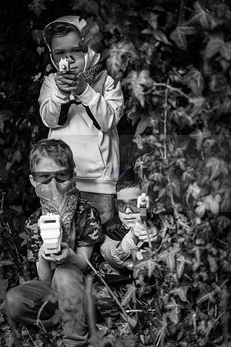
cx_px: 116
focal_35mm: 156
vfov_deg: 13.2
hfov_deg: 8.8
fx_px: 1501
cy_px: 174
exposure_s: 1/250
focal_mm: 156
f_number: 2.8
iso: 100
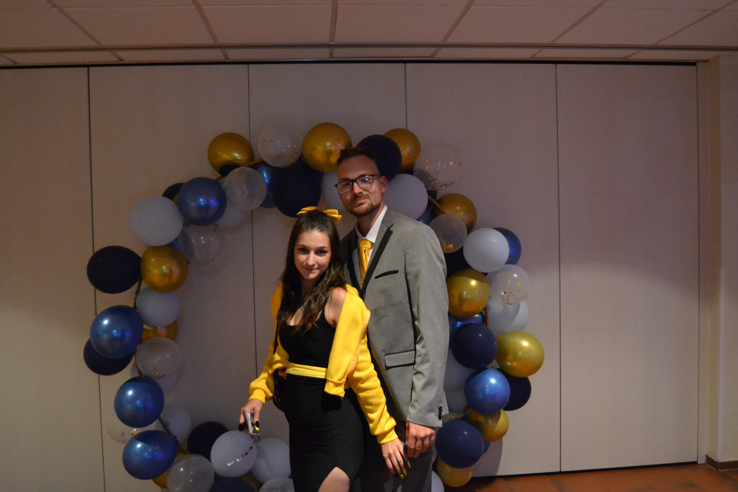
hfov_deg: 61.9
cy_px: 246
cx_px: 369
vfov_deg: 43.6
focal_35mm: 30
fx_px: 615
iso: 3200
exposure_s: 1/60
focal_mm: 20
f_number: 3.5
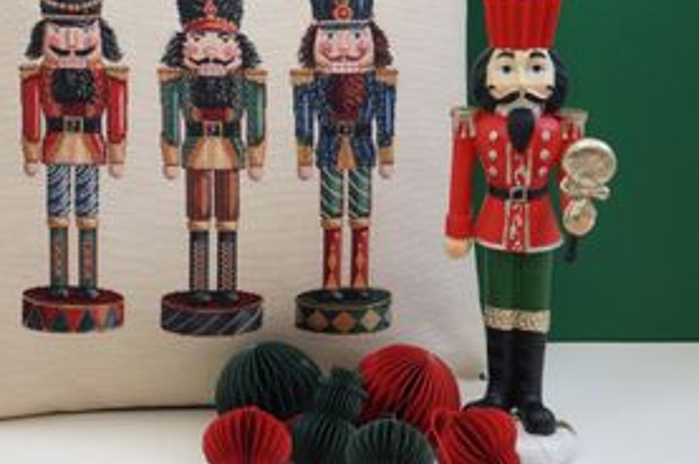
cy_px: 164
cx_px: 199
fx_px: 2366
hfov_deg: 16.7
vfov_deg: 11.2
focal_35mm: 122
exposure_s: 1/30
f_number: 4
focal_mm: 50
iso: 400
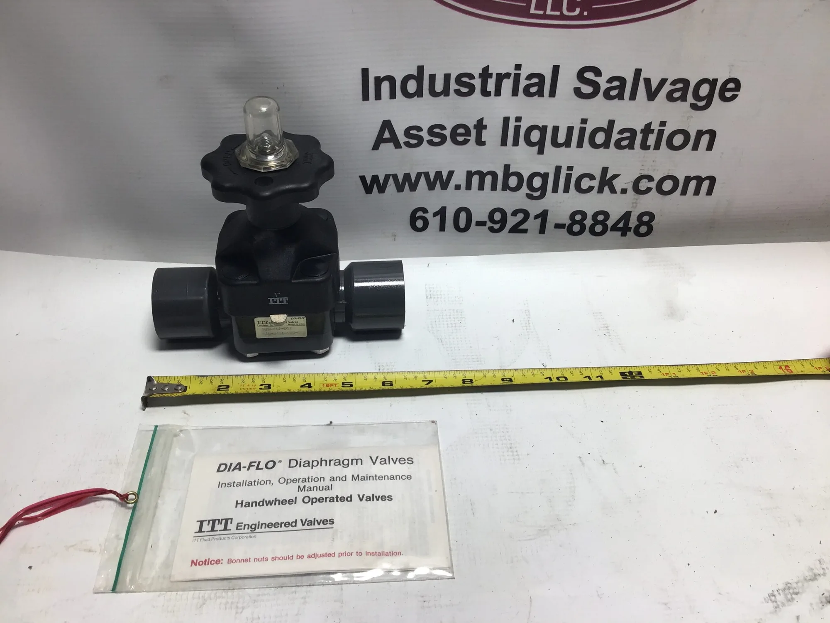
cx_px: 415
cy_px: 312
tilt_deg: -39.4
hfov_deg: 58.4
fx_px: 743
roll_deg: -2.6
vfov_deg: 45.4
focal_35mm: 31
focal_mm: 3.3
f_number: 2.4
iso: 25
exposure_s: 1/126
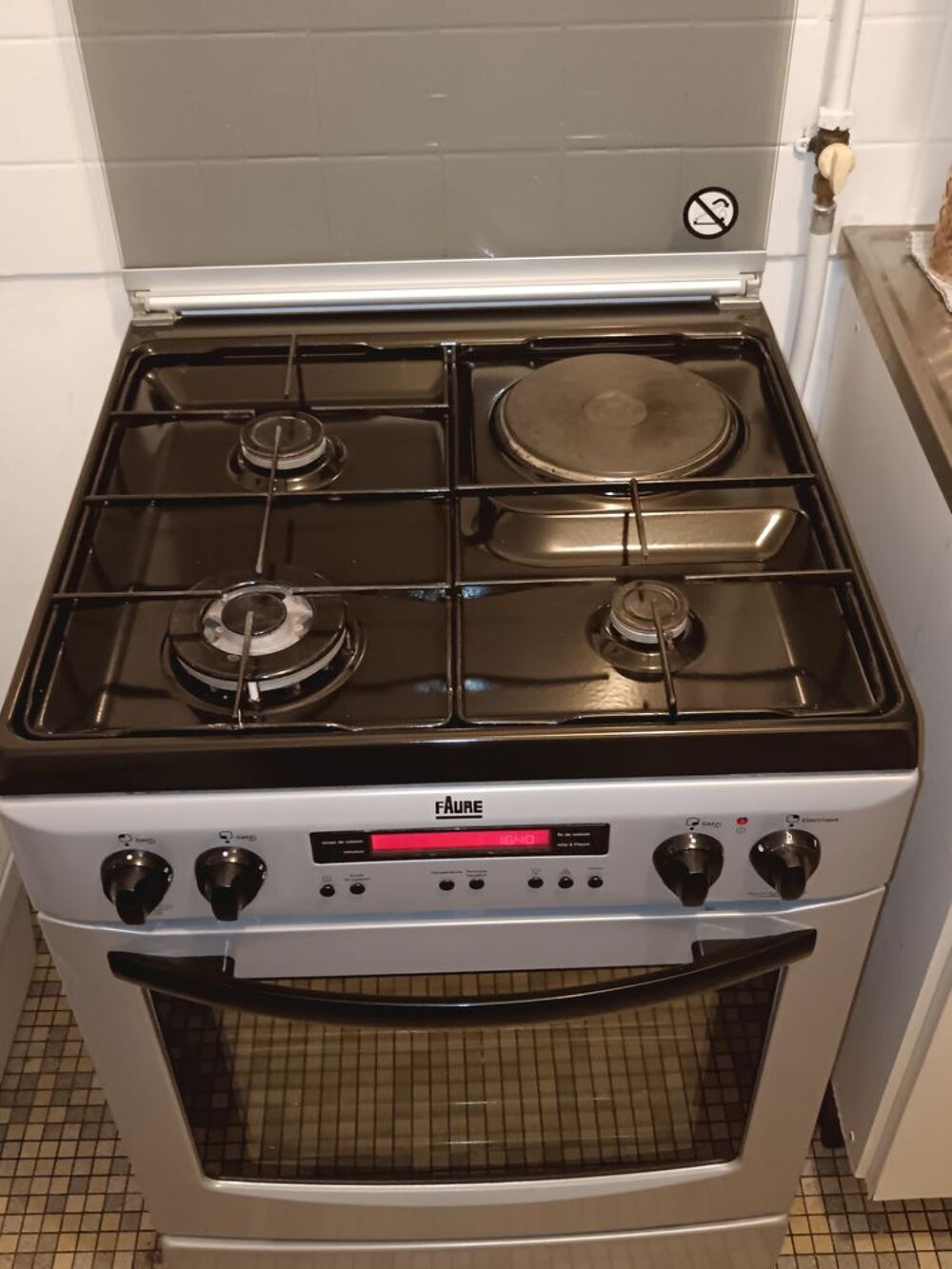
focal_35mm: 37
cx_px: 476
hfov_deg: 38.7
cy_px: 634
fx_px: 1357
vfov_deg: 50.1
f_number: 1.9
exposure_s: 1/25
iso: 2653
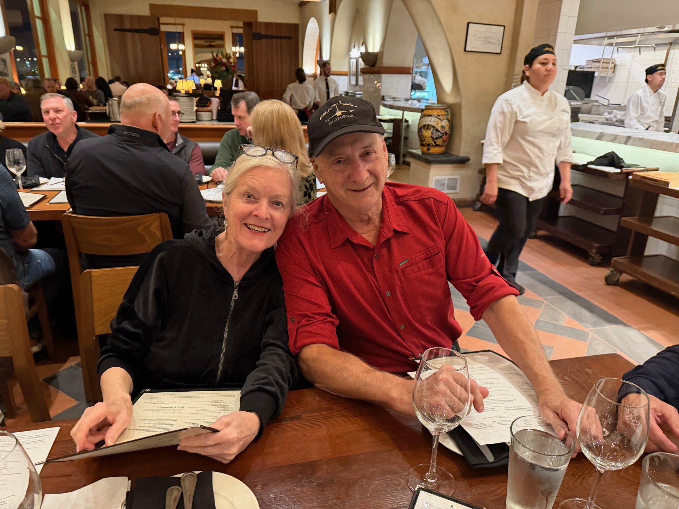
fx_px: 471
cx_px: 340
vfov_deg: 56.8
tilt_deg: -20.2
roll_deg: -2.4
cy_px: 254
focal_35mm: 24
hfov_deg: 71.6
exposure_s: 1/30
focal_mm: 6.76
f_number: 1.78
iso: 800
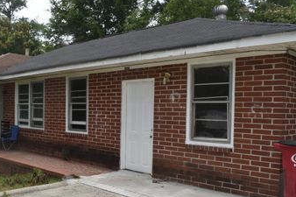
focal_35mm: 40
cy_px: 121
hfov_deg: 47.0
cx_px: 81
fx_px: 329
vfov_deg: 33.2
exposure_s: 1/200
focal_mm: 18
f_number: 9
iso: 100
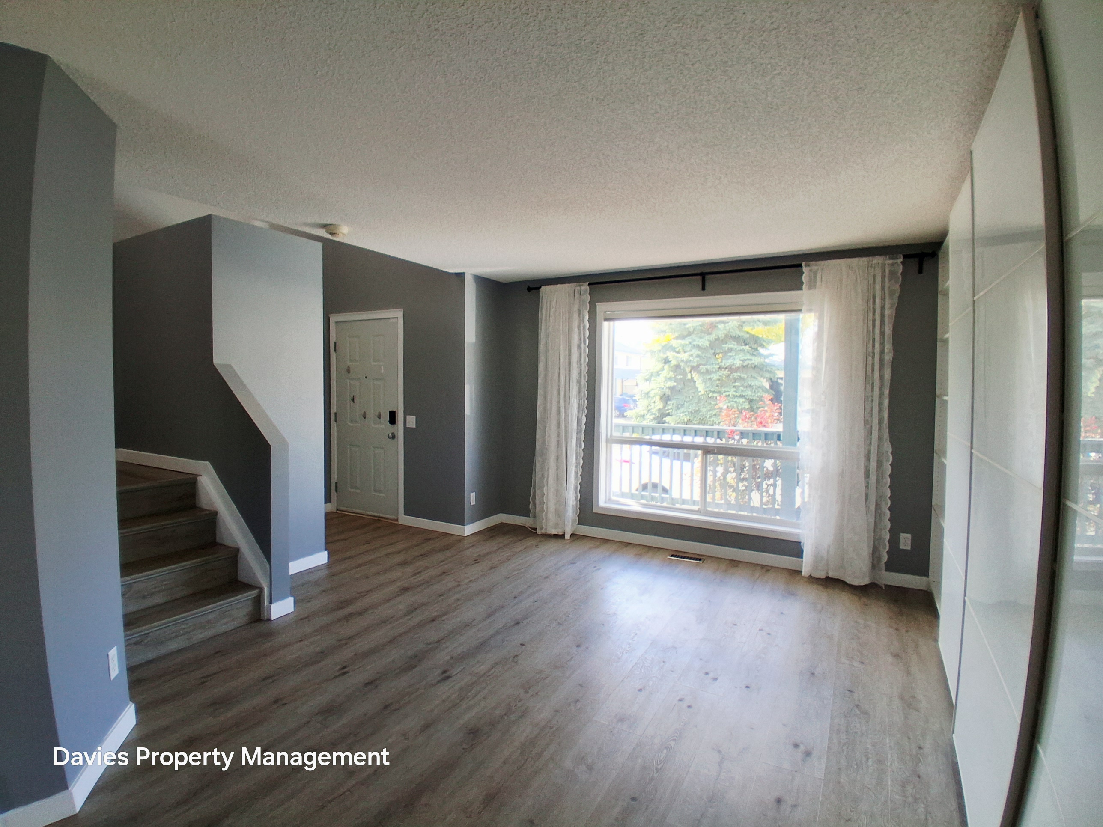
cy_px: 414
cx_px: 552
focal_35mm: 17
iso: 80
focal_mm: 1.4
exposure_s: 1/120
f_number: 2.2
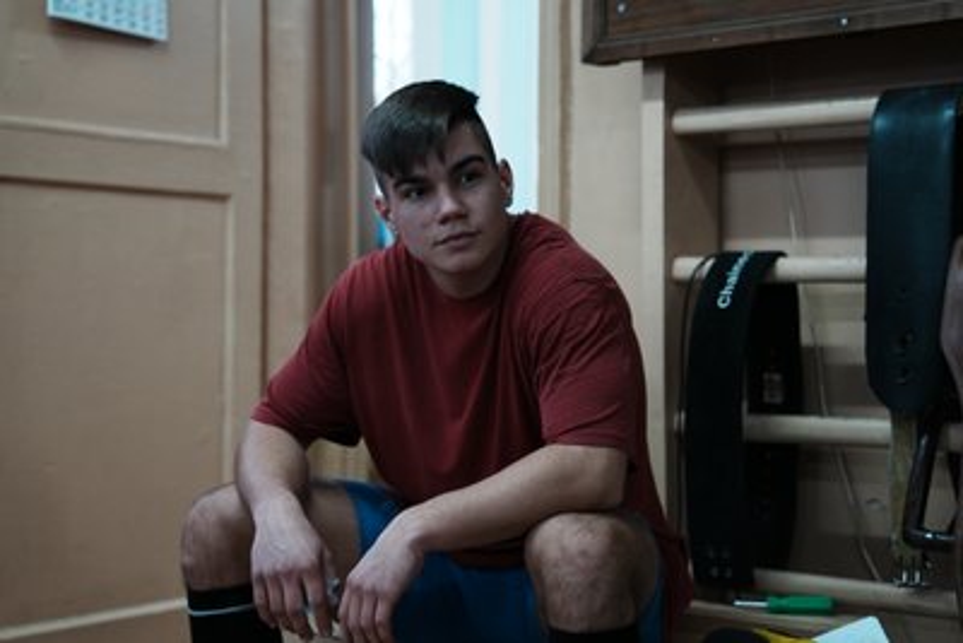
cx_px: 482
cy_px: 322
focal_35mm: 70
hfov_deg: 28.8
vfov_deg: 19.5
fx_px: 1873
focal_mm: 70
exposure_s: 1/30
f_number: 2.8
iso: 1250
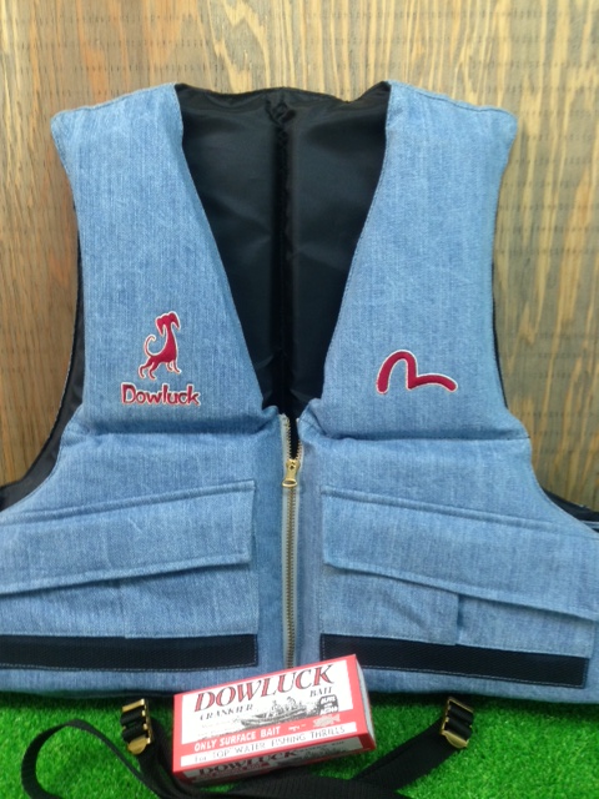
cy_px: 400
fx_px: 761
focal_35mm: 33
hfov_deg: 42.9
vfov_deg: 55.4
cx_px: 300
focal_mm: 4.13
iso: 100
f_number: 2.4
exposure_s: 1/20
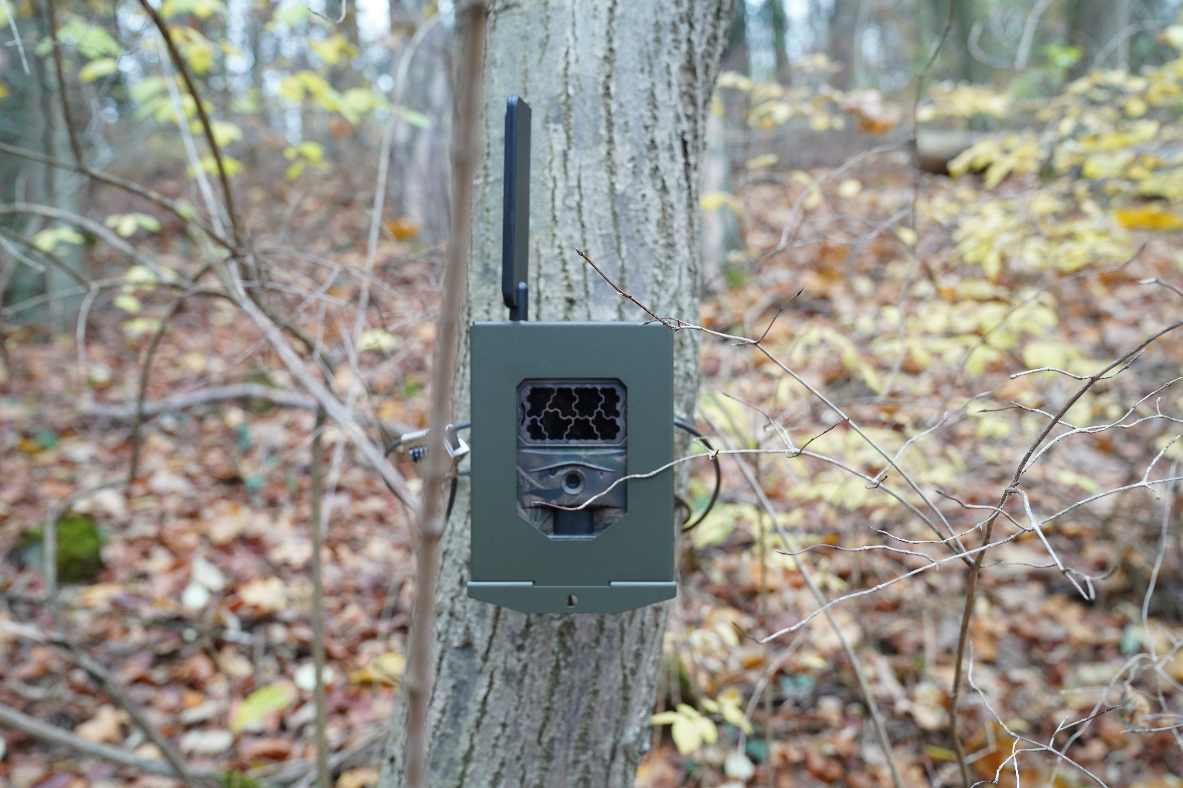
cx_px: 592
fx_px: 1281
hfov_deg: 49.6
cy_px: 394
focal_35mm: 39
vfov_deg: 34.2
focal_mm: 39
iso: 1000
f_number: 4.5
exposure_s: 1/100
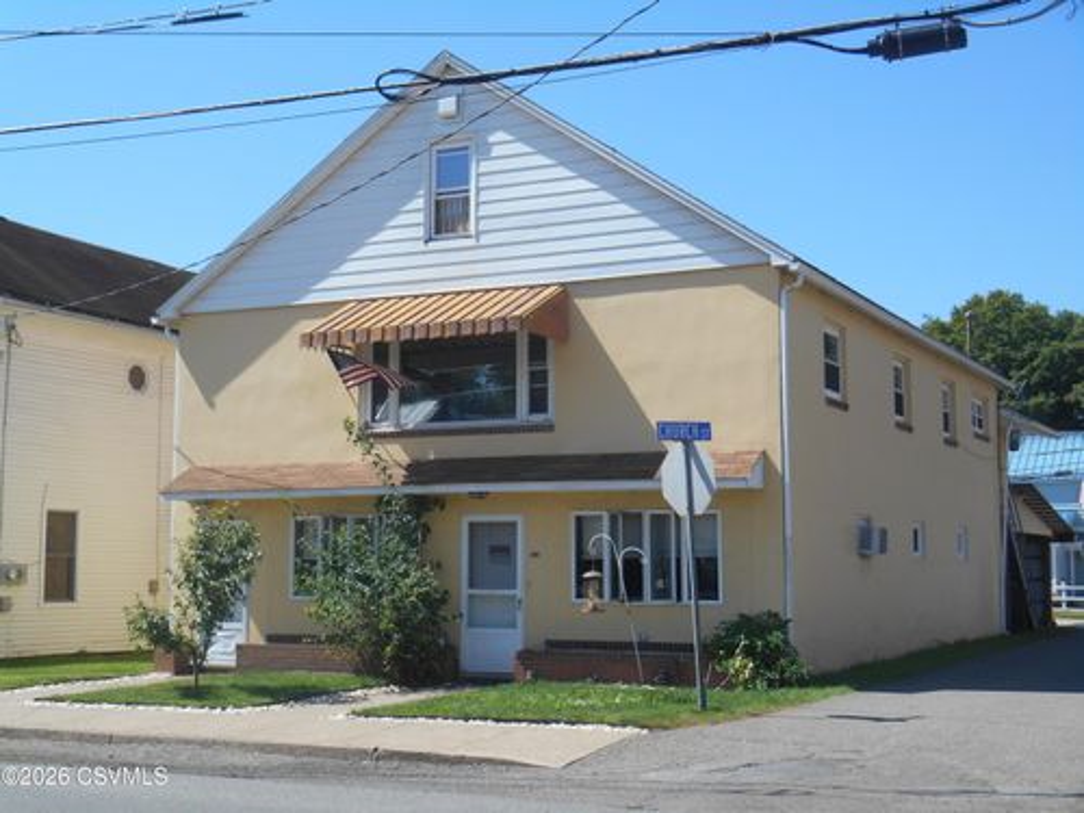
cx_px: 542
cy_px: 406
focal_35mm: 53
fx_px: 1660
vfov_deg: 27.5
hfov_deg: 36.2
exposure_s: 1/500
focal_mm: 9.5
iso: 80
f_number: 4.2
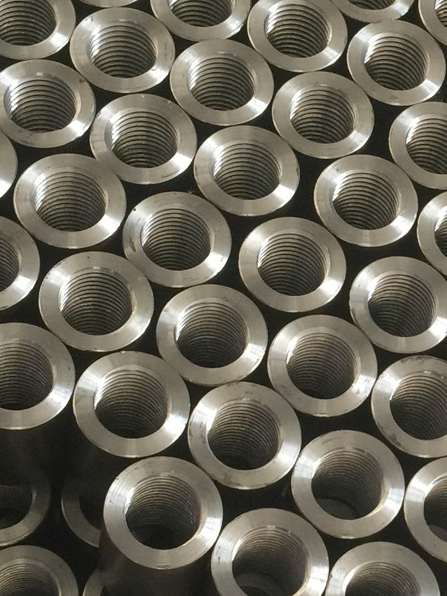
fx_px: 1584
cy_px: 381
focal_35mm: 92
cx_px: 388
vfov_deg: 21.3
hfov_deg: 15.9
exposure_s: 1/33
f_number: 2.2
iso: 64
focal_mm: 4.15
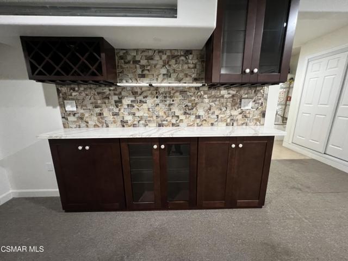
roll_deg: +0.8
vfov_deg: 89.9
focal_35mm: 13
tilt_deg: -13.4
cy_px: 130
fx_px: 131
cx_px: 174
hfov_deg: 106.2
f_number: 1.8
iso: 640
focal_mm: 1.57
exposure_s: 1/40
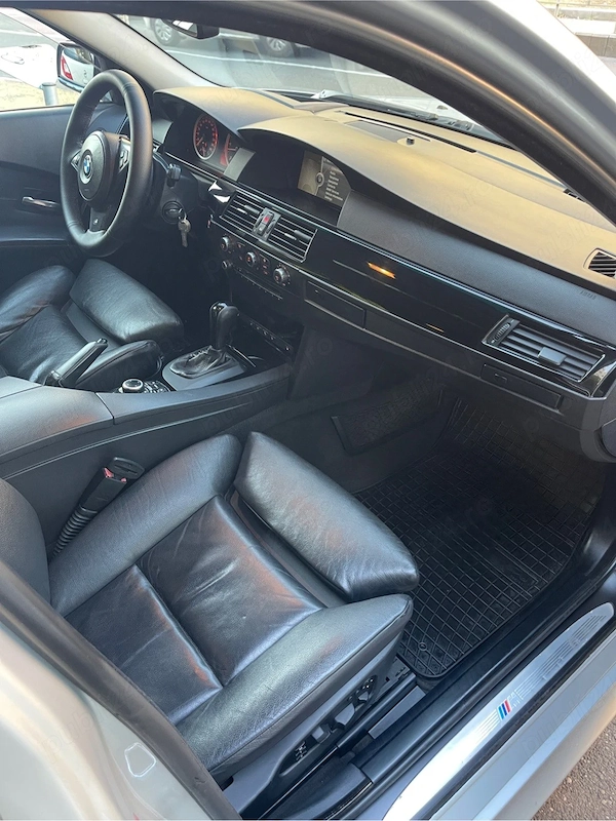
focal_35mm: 25
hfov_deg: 54.9
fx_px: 593
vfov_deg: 69.4
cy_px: 410
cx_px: 308
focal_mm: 5.1
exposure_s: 1/60
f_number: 1.6
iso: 250
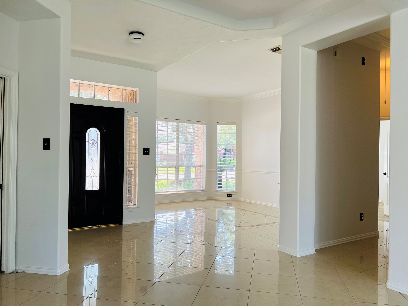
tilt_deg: +0.0
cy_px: 153
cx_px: 204
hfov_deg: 67.3
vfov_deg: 53.1
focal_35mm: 26
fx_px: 306
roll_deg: -0.6
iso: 40
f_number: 1.5
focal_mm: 5.7
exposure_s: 1/121
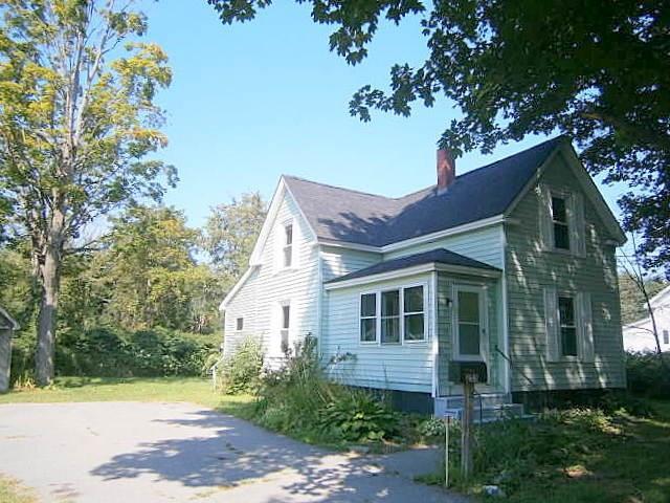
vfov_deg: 53.1
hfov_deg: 67.3
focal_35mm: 26
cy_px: 252
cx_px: 335
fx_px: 503
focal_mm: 4.7
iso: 80
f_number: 2.8
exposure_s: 1/500
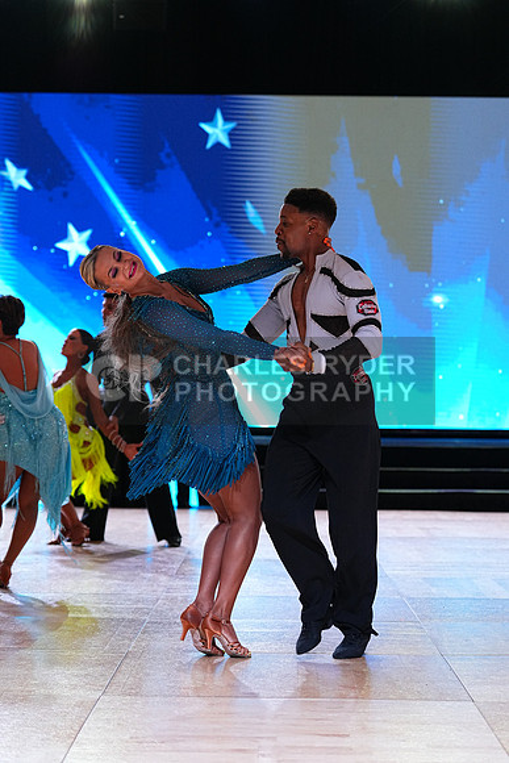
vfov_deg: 23.1
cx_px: 254
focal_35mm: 88
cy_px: 382
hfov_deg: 15.5
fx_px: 1865
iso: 2000
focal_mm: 88
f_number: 4
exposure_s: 1/400
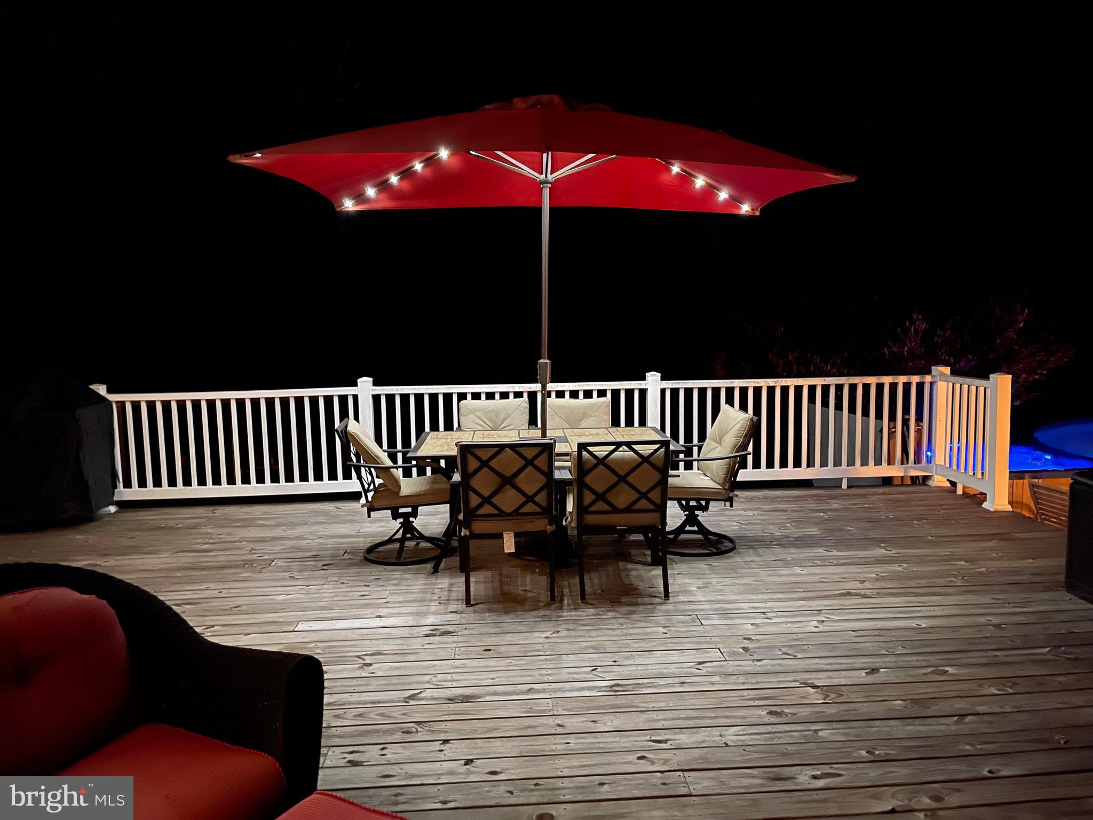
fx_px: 821
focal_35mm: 26
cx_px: 546
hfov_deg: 67.3
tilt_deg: -6.5
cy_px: 410
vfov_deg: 53.1
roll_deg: +1.0
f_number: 1.6
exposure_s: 1/5
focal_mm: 5.1
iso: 2000
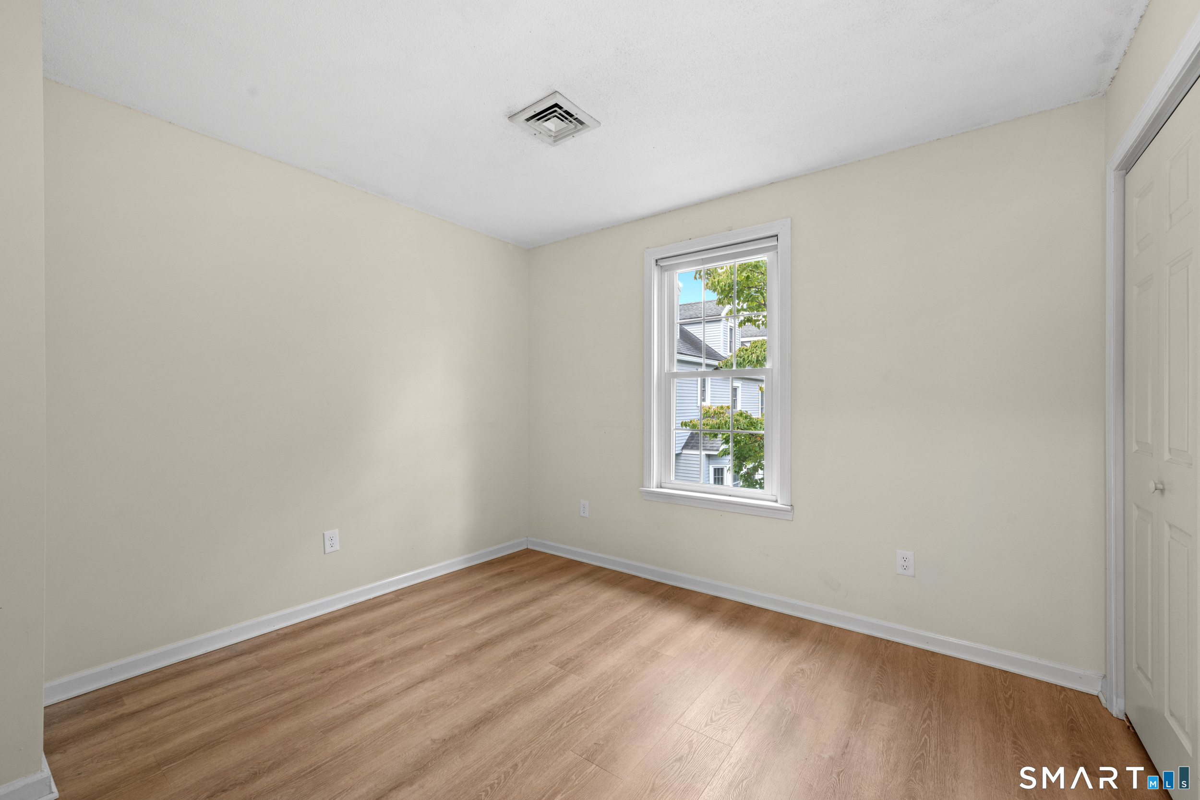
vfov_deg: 81.2
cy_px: 400
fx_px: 467
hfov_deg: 104.3
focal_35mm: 14
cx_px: 600
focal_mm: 14
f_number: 9
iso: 400
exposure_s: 1/1.25
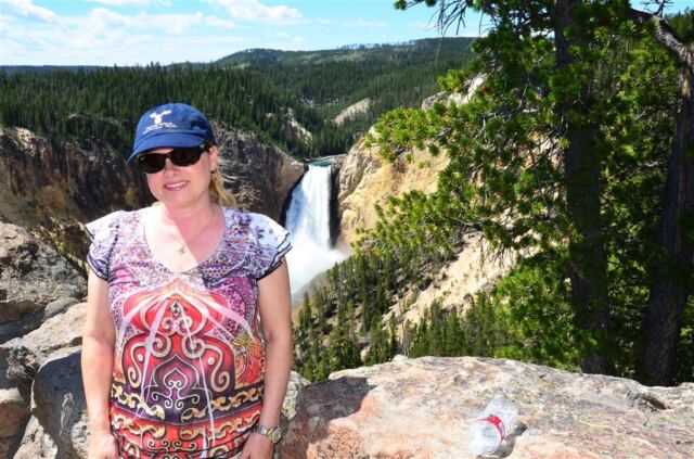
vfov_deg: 39.7
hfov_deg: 57.4
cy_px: 230
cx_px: 347
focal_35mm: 33
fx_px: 634
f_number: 13
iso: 200
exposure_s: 1/200
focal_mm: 22
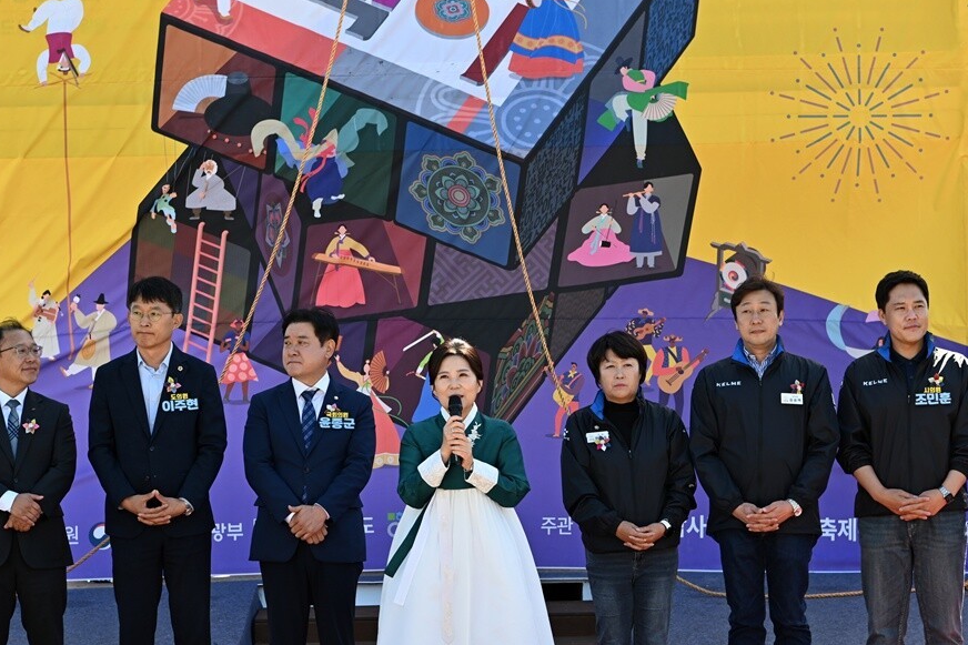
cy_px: 391
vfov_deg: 15.0
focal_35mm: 91
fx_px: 2446
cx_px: 435
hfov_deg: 22.4
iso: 180
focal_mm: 62
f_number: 5.6
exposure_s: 1/250
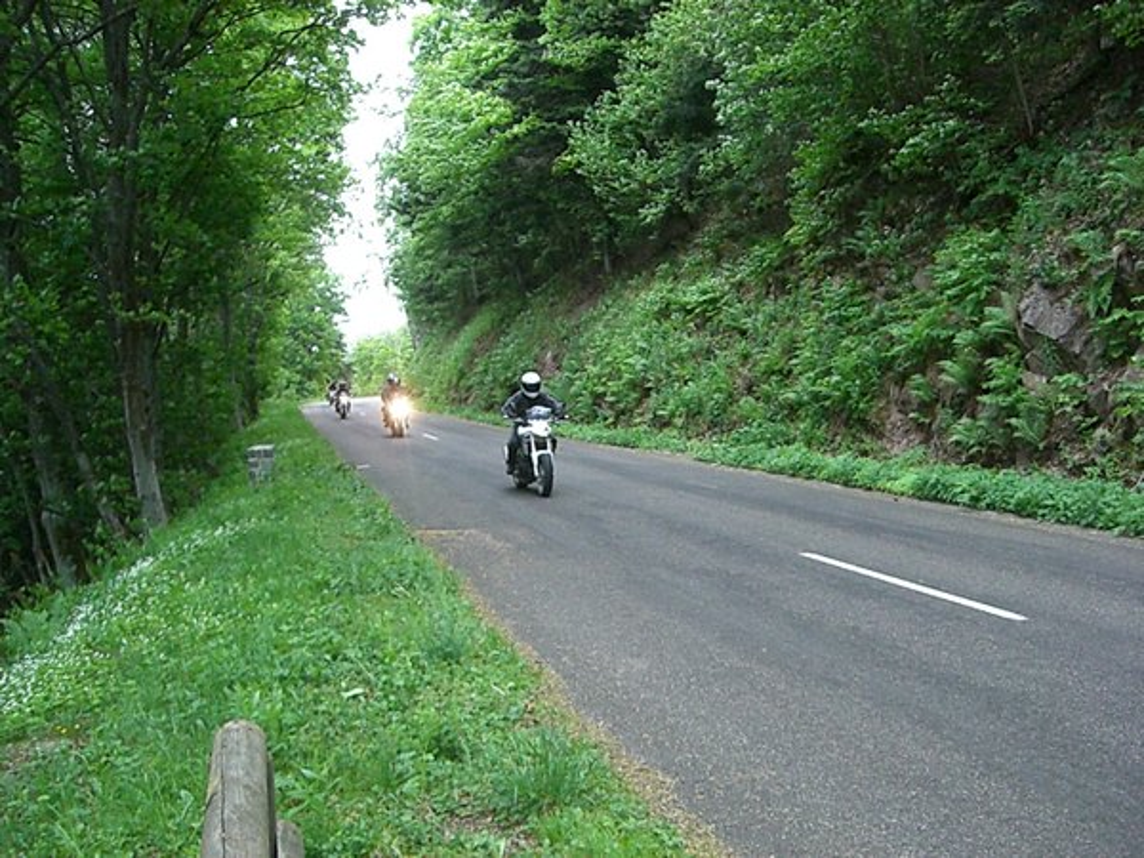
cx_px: 572
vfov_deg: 37.7
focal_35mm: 38
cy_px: 429
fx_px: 1256
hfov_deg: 49.0
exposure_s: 1/250
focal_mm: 6.2
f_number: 2.7
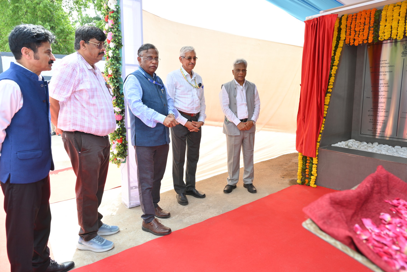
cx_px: 204
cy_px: 136
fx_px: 271
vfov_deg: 53.1
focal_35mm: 24
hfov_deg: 73.7
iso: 400
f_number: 6.3
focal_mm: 24
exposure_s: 1/160
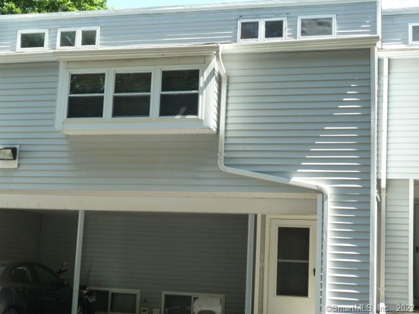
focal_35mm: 55
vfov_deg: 26.6
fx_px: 666
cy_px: 157
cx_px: 210
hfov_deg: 34.9
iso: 125
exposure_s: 1/100
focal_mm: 9.1
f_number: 3.9
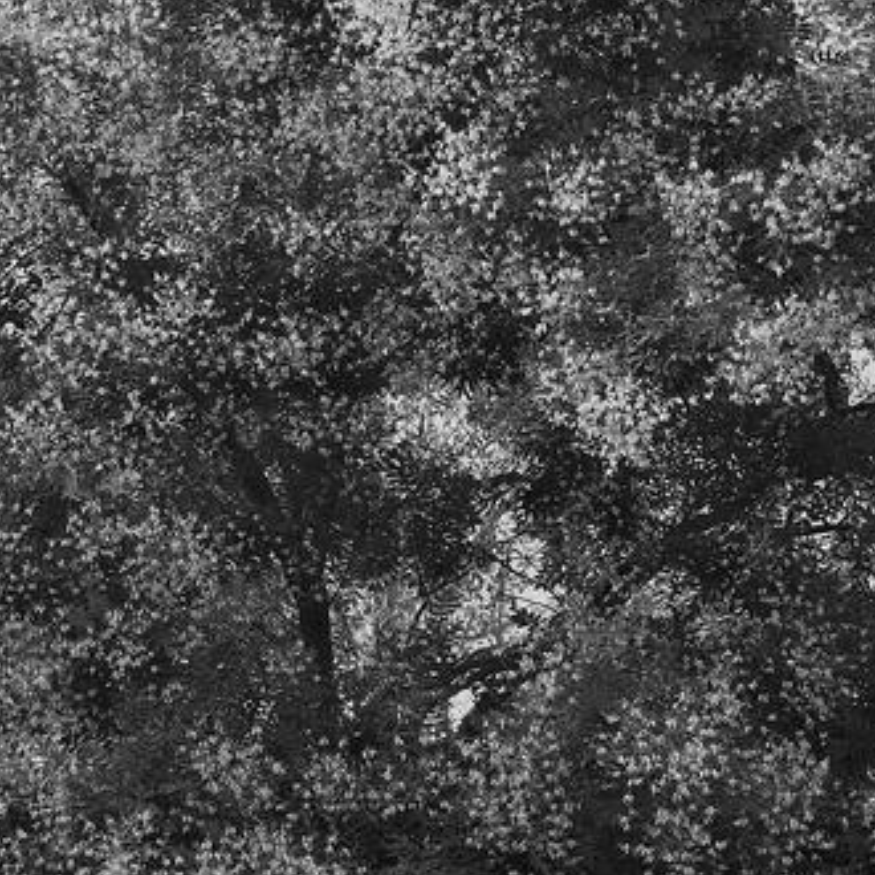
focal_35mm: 133
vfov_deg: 13.1
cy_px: 506
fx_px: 3804
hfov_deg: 13.1
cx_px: 363
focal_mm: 86
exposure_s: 1/160
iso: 125
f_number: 2
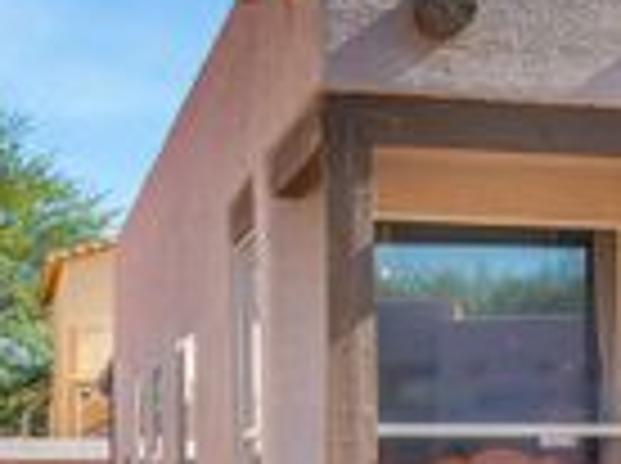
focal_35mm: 122
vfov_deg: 12.0
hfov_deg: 14.8
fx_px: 2185
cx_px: 999
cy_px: 471
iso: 250
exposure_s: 1/320
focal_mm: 35
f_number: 8
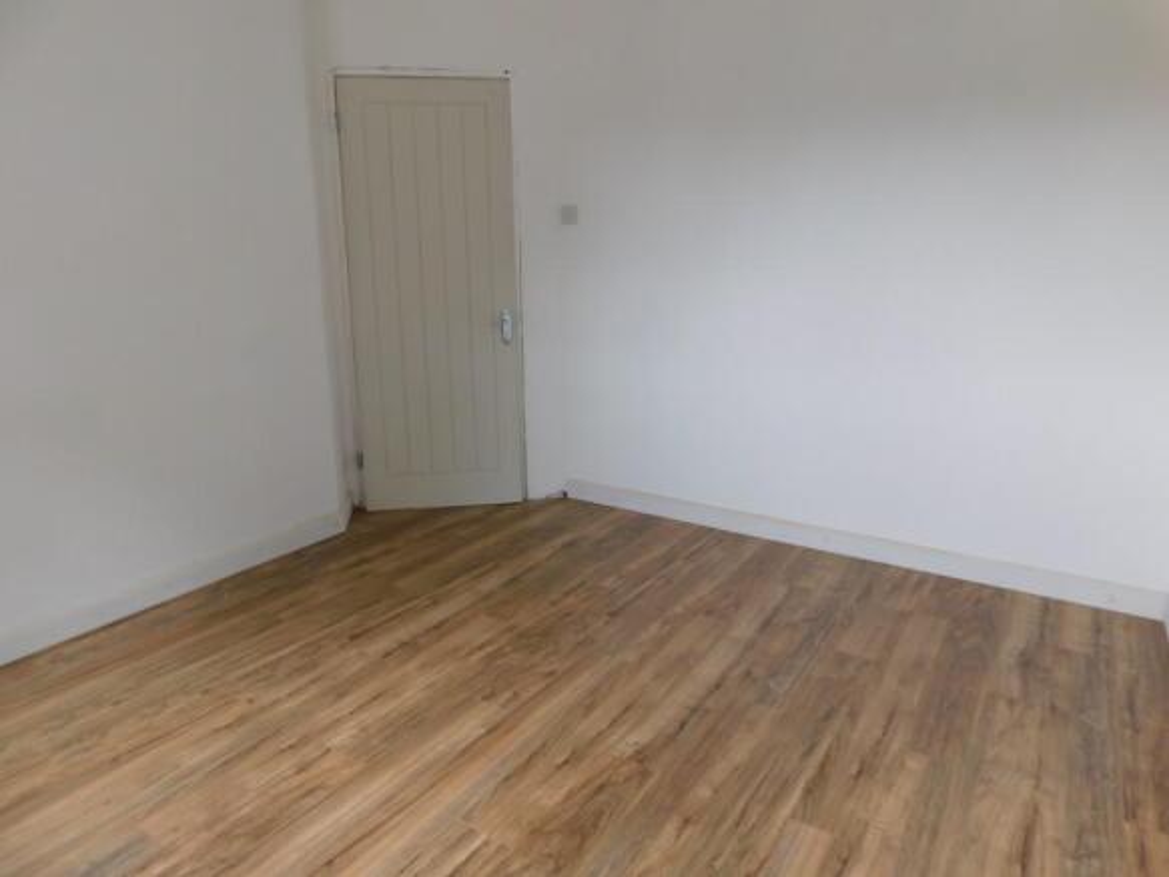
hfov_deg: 73.9
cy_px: 438
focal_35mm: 23
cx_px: 584
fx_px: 777
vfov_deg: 58.9
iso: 125
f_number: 3
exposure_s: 1/30
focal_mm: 4
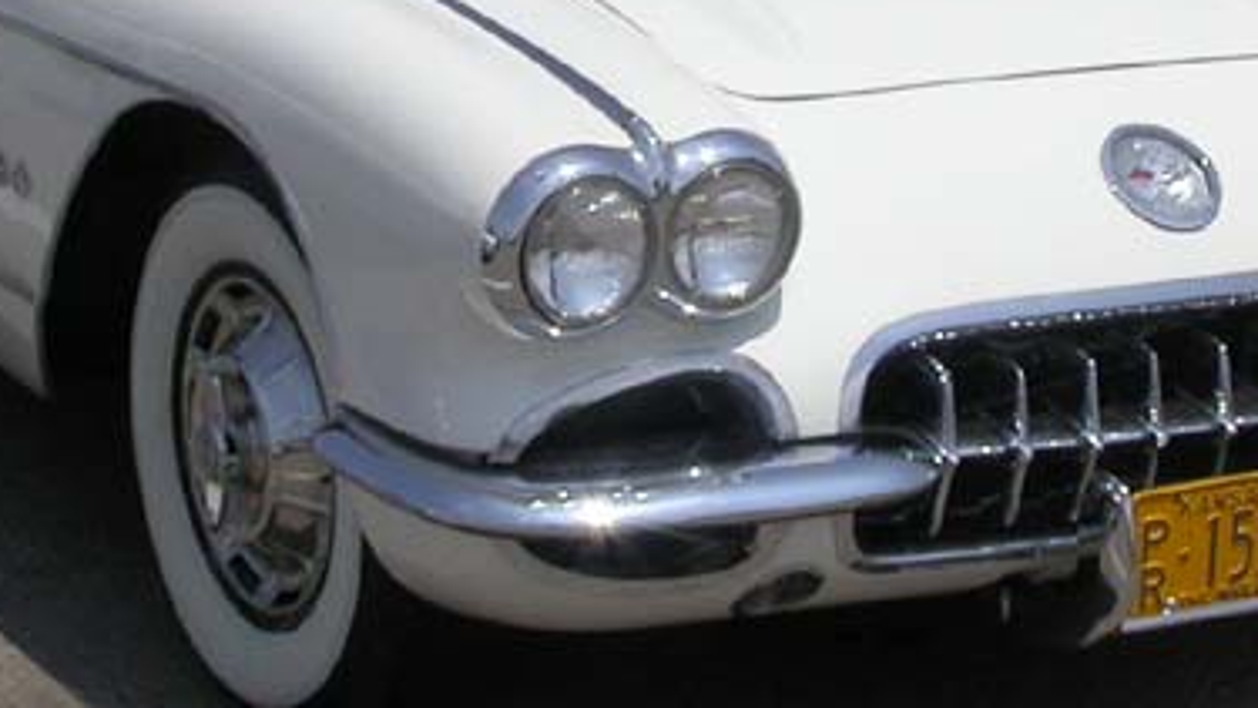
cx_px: 621
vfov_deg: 10.7
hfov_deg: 18.9
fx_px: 3770
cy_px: 64
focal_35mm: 113
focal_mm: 7.85
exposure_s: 1/786
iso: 100
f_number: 7.5
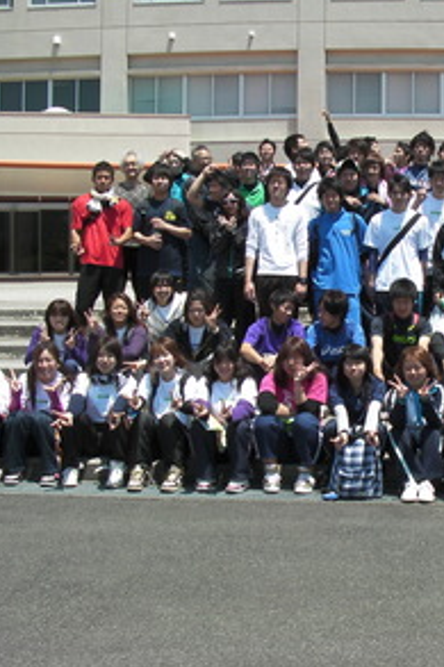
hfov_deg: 24.4
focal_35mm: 54
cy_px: 337
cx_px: 392
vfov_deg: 36.9
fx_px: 1000
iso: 50
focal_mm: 6.3
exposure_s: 1/360
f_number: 4.7
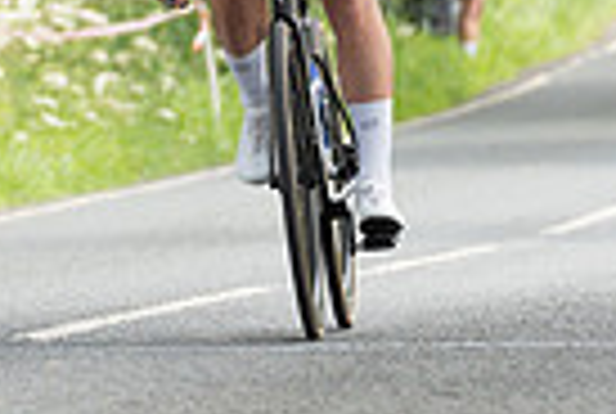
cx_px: -495
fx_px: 11232
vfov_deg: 2.1
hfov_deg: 3.1
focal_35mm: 655
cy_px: -317
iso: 250
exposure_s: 1/1000
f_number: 4
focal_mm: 155
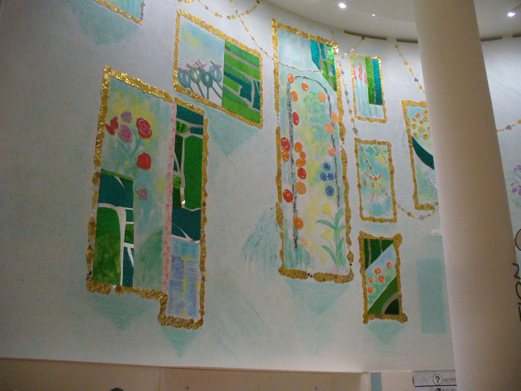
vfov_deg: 38.7
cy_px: 196
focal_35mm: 37
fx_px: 557
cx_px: 260
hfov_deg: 50.1
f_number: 2.8
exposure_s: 1/125
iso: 400
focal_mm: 6.1
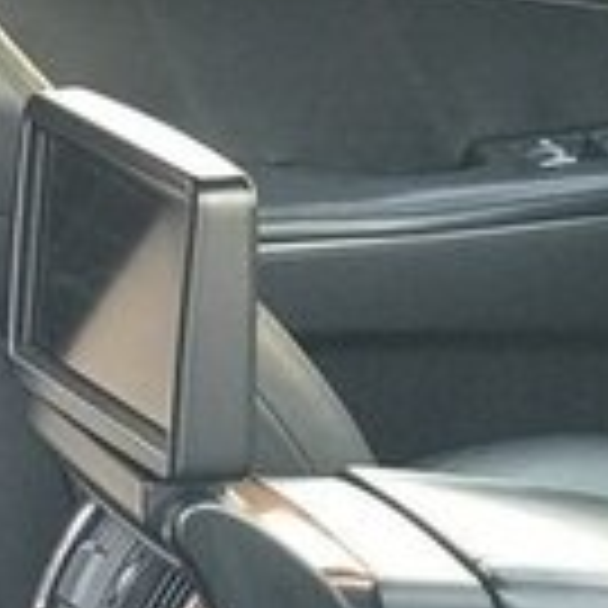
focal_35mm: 247
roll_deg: -0.1
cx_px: -653
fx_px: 4908
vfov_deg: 7.0
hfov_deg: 6.8
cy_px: 808
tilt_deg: -22.0
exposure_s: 1/50
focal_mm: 6.6
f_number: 2.8
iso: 100
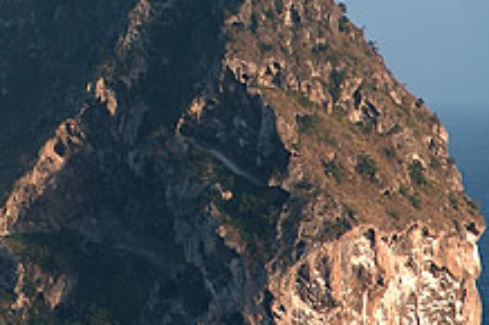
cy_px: 176
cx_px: 121
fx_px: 6366
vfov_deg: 2.9
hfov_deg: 4.4
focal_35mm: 469
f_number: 3.1
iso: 114
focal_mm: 44.63
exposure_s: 1/439
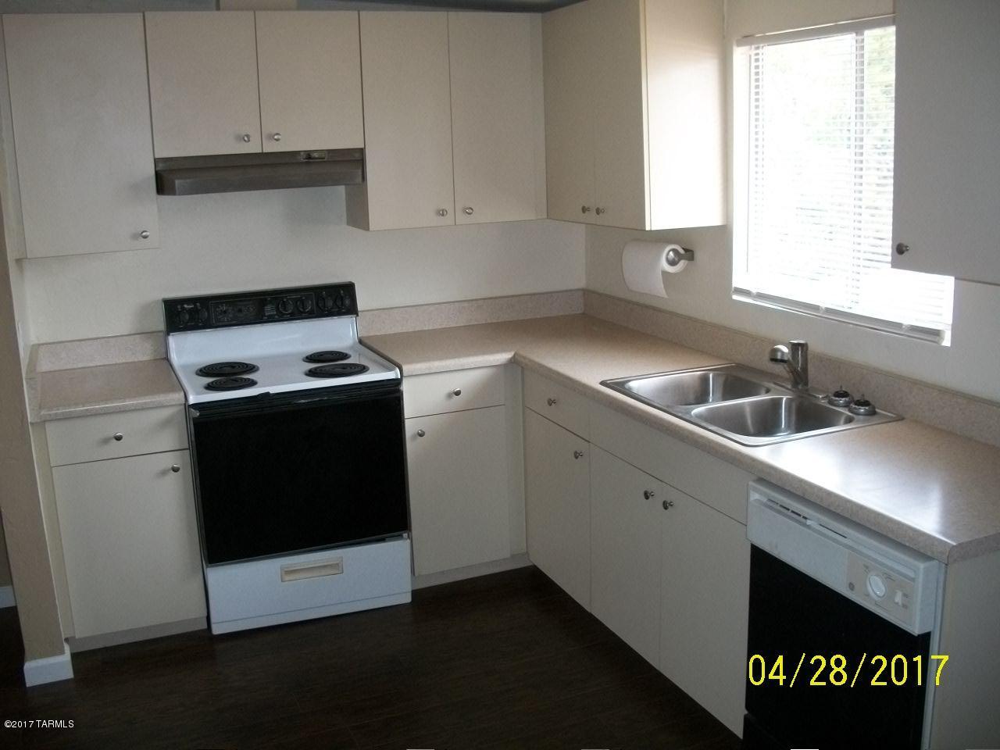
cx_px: 500
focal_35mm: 35
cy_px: 375
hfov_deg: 52.6
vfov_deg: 40.7
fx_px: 1011
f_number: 3.1
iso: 160
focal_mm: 6.3
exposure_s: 1/80
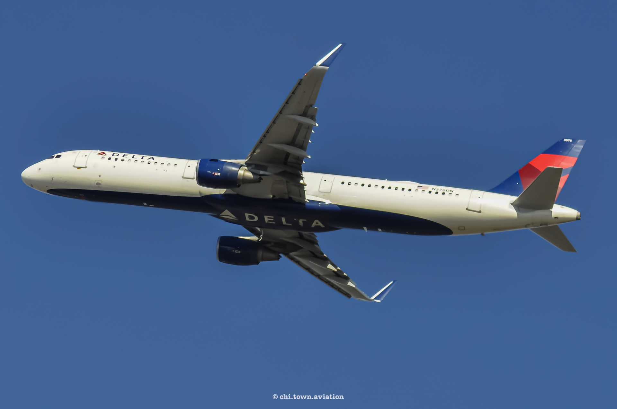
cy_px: 204
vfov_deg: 6.5
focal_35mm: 210
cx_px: 308
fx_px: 3595
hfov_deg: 9.8
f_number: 6.3
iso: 200
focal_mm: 140
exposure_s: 1/1000
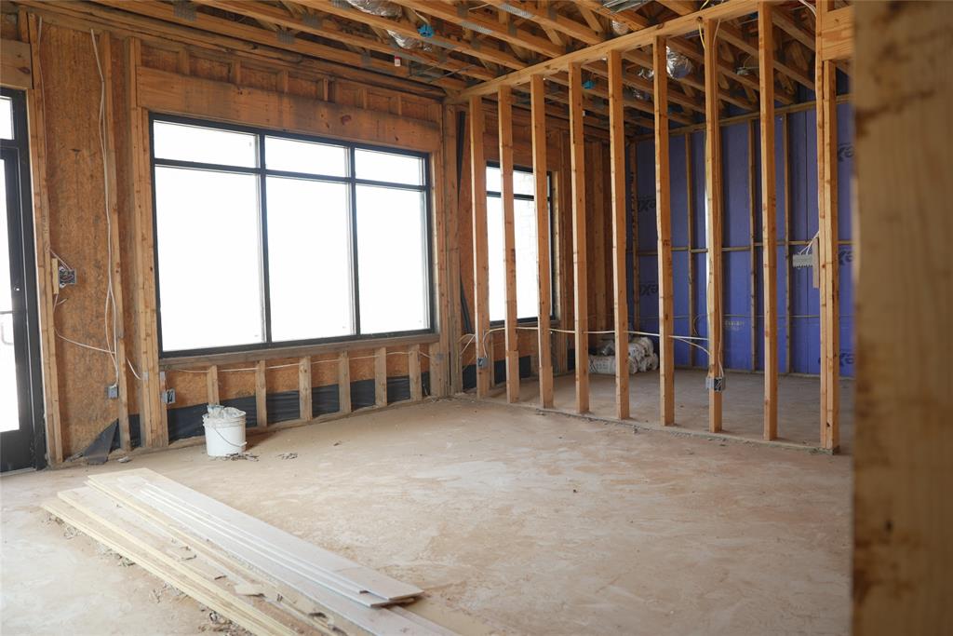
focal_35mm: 24
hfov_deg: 73.7
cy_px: 318
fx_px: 635
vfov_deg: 53.1
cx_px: 476
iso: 250
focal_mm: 24
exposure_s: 1/60
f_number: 2.8
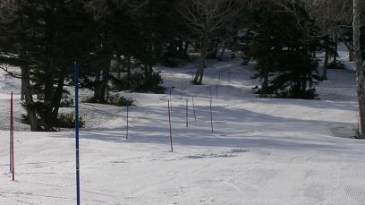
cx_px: 157
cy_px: 107
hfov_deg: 20.2
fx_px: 1025
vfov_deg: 11.4
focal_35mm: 106
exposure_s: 1/394
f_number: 7
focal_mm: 9.5
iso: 50
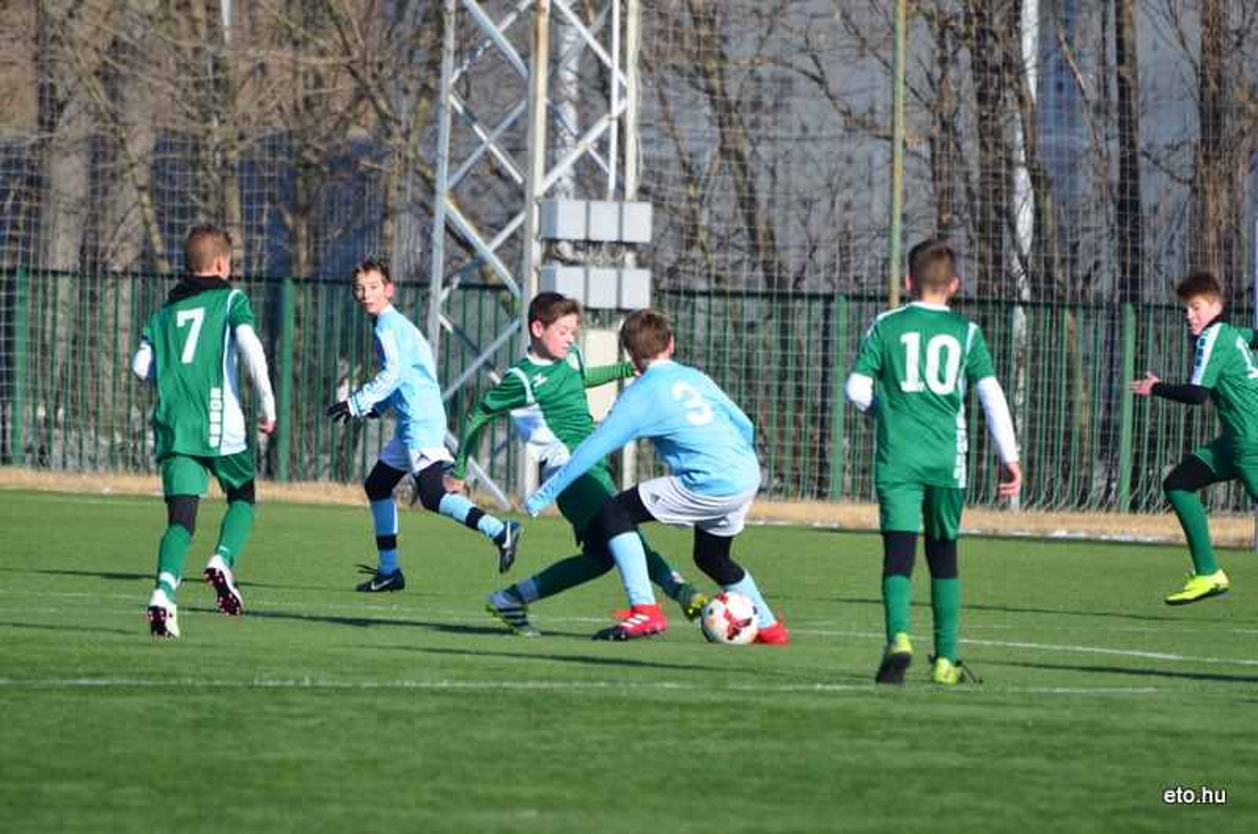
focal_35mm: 450
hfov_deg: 4.6
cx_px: 629
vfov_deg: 3.0
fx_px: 15694
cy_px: 417
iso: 500
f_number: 5.6
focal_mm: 300
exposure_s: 1/2000
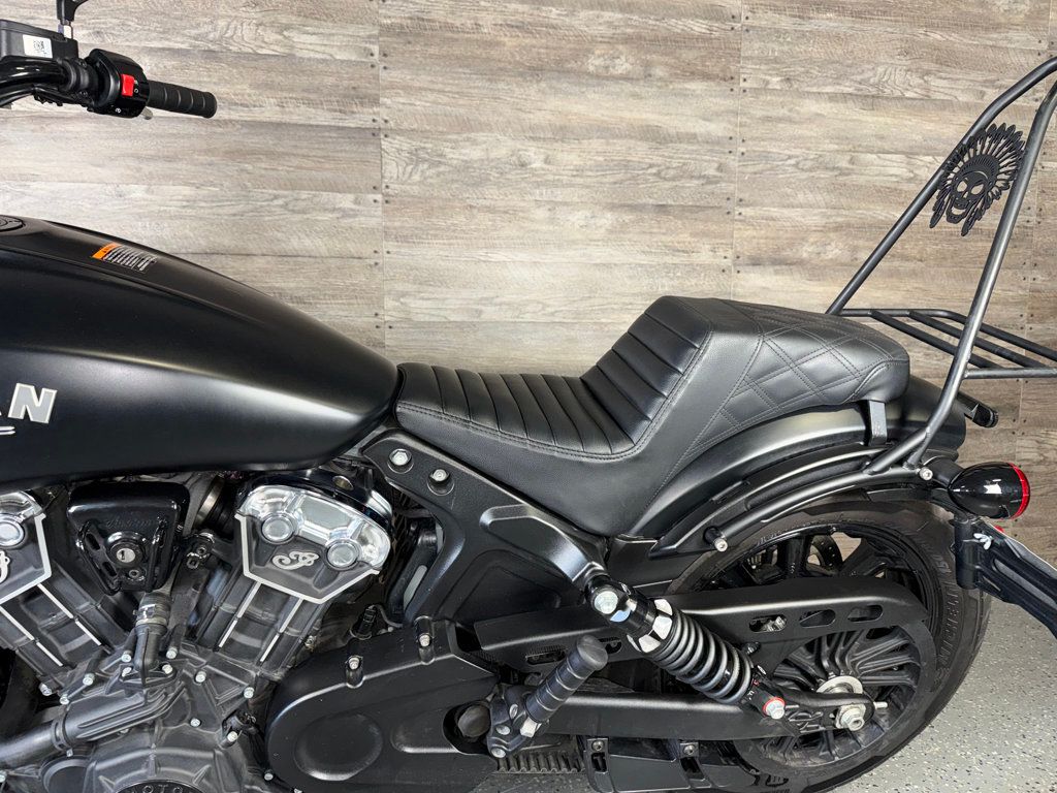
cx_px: 528
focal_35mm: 24
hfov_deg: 71.6
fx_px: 733
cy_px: 396
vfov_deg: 56.8
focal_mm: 6.76
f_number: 1.78
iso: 64
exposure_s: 1/27
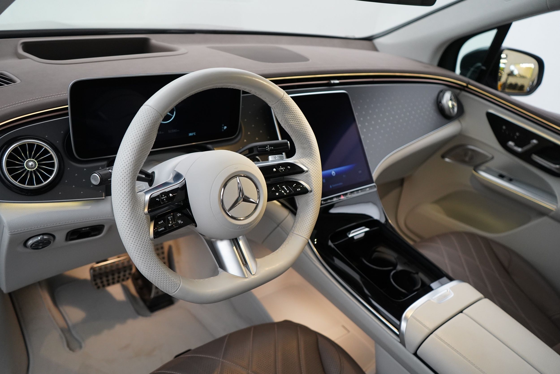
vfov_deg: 46.4
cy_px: 187
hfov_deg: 65.5
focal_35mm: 28
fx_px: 436
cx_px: 280
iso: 3200
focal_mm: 28
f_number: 3.5
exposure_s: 1/160
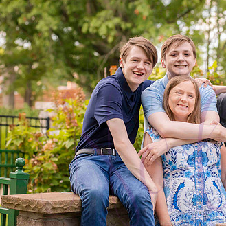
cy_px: 102
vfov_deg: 13.5
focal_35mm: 129
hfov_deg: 13.5
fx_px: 953
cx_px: 178
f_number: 5
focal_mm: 86
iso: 400
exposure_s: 1/320
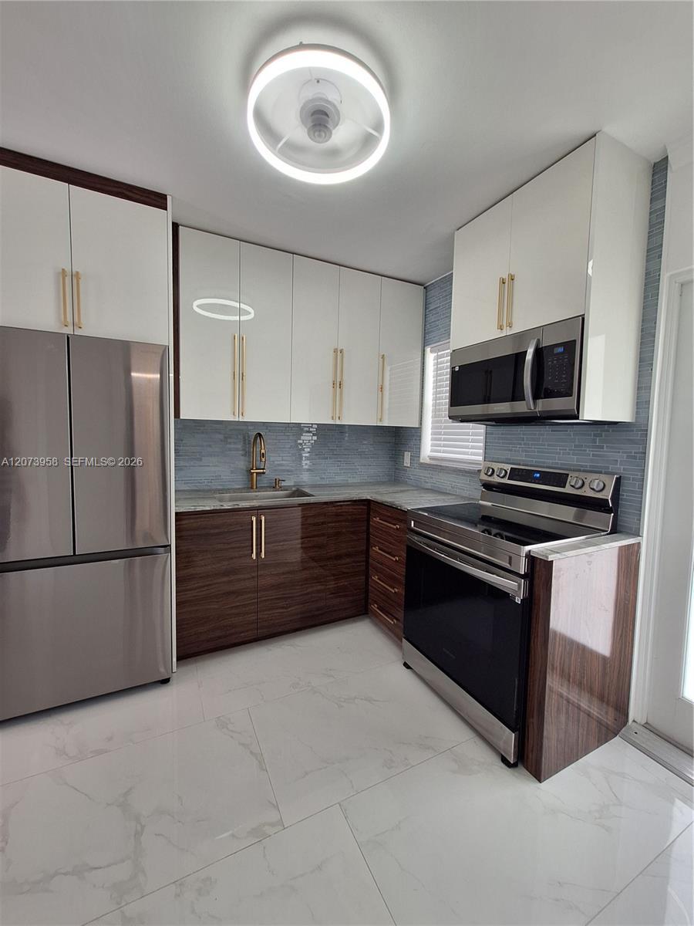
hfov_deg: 89.9
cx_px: 347
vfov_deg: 106.2
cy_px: 463
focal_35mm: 13
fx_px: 348
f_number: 2.2
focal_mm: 1.74
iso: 80
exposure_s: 1/50
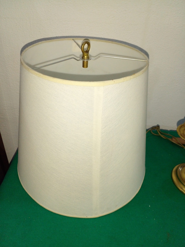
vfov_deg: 65.3
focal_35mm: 27
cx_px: 92
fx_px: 192
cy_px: 124
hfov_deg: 51.4
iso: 125
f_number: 1.9
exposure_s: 1/50
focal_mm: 3.6
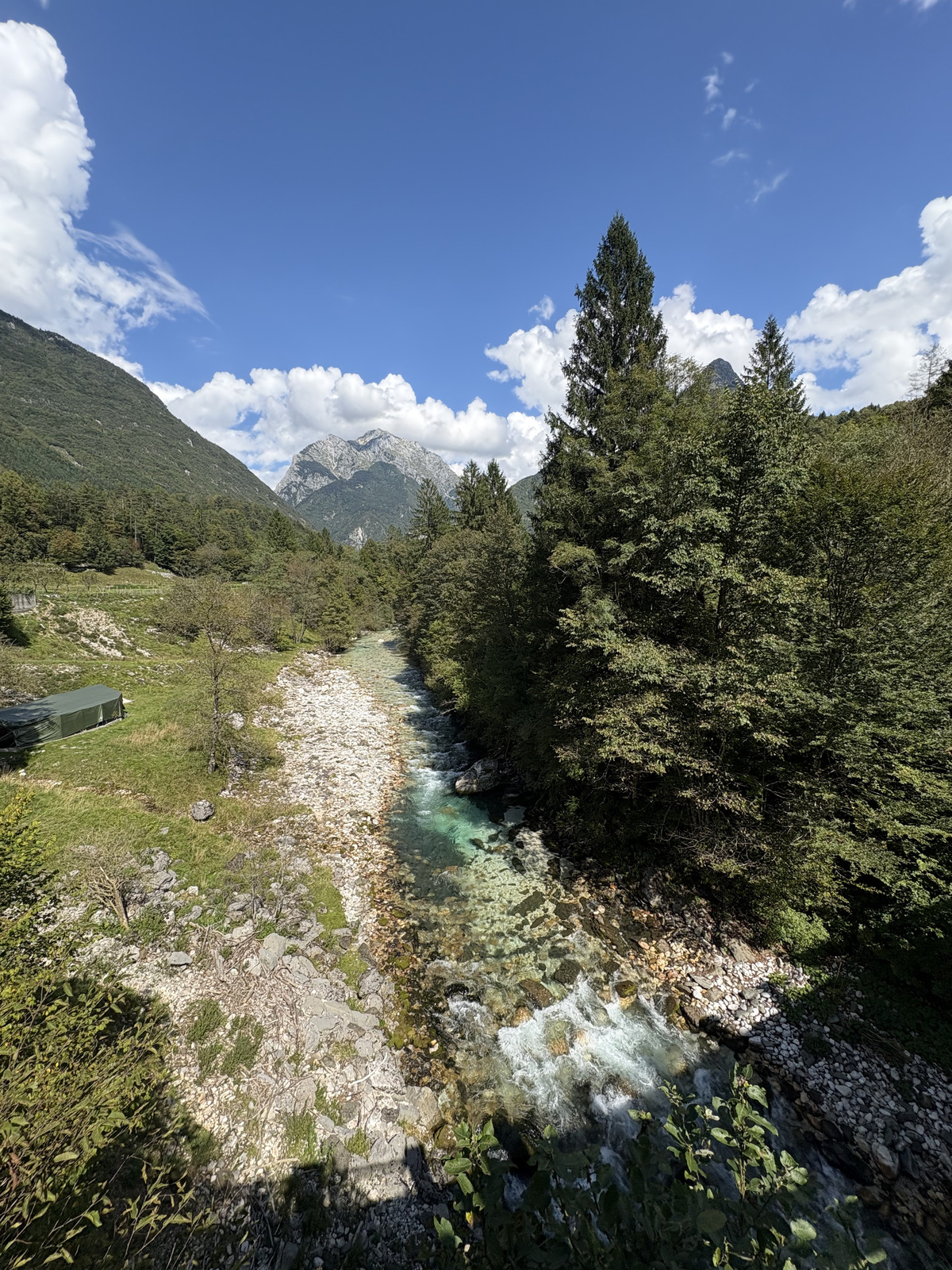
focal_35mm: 14
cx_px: 476
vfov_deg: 102.1
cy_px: 635
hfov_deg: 85.7
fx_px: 513
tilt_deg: -4.4
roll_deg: -0.5
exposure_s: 1/1567
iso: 50
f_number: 2.2
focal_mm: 2.22
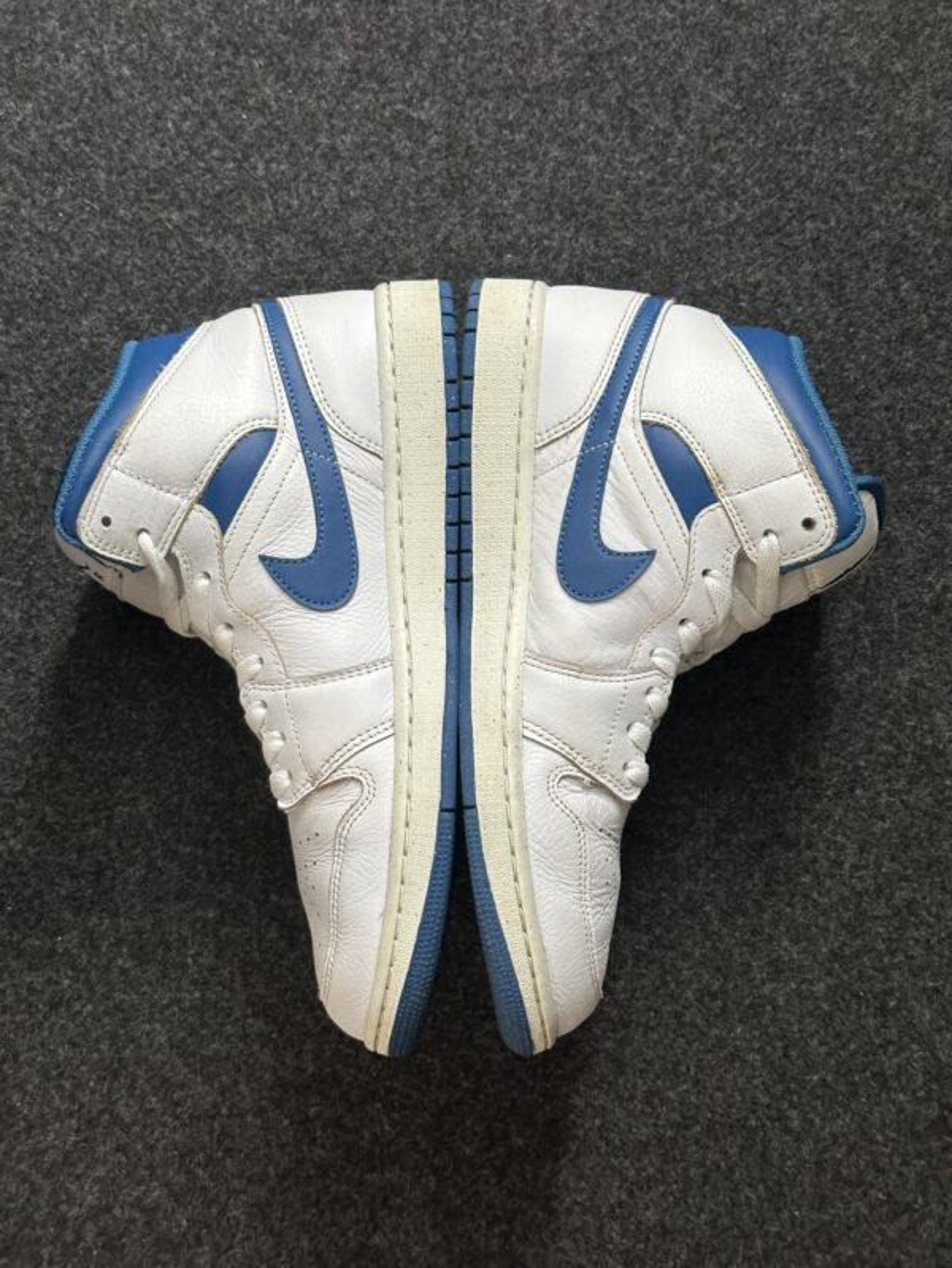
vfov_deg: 39.6
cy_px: 634
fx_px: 1759
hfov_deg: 30.3
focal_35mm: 48
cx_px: 476
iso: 200
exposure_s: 1/53
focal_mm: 6.86
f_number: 1.78
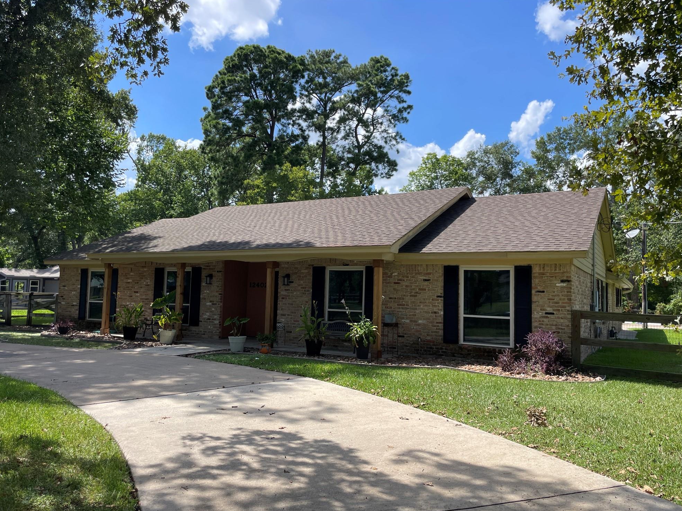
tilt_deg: +3.1
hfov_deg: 65.3
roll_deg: -1.8
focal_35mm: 27
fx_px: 532
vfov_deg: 51.3
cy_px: 263
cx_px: 332
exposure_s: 1/2257
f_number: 1.6
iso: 32
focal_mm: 4.2
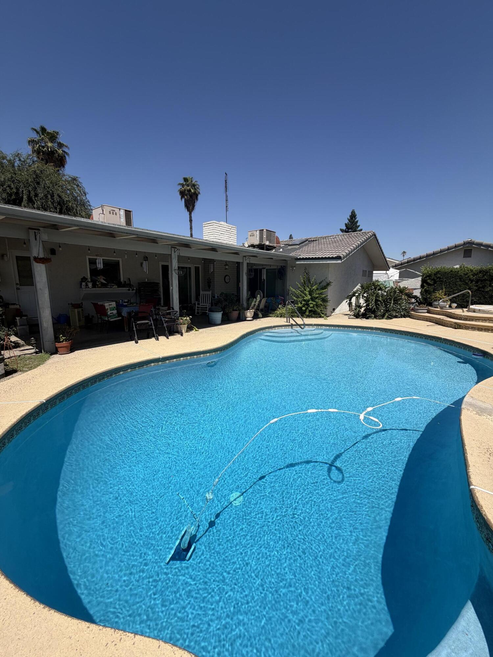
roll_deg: -1.0
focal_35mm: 14
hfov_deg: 85.7
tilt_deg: -9.2
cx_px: 246
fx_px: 266
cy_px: 328
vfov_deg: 102.1
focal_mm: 2.22
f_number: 2.2
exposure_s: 1/1105
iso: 20
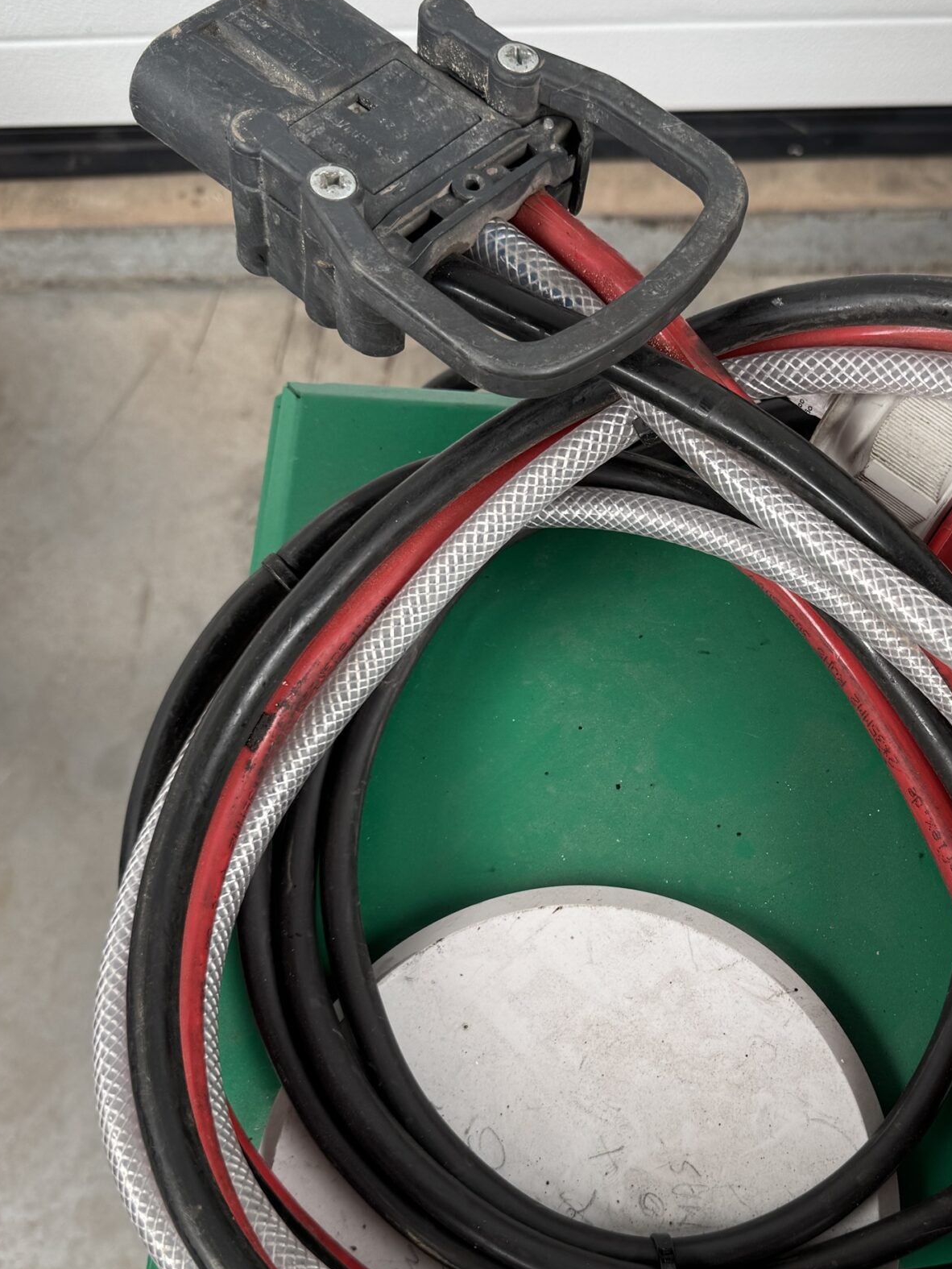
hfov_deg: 36.1
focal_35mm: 39
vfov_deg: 47.6
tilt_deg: -76.3
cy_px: 749
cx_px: 699
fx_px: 1430
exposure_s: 1/121
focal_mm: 6.76
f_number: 1.78
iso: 80
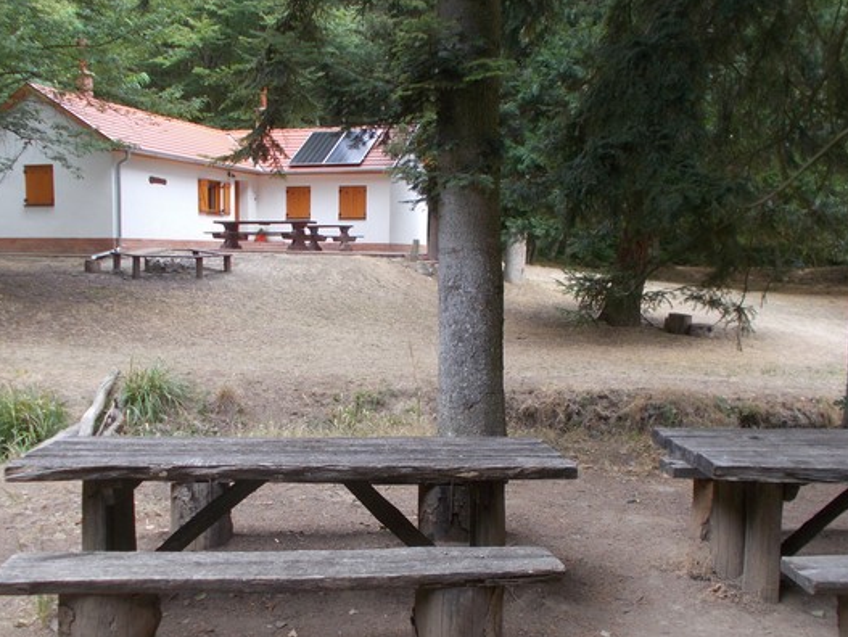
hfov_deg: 50.1
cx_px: 414
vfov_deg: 38.6
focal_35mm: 37
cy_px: 360
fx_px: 907
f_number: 3.2
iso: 80
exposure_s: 1/80
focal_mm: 4.6
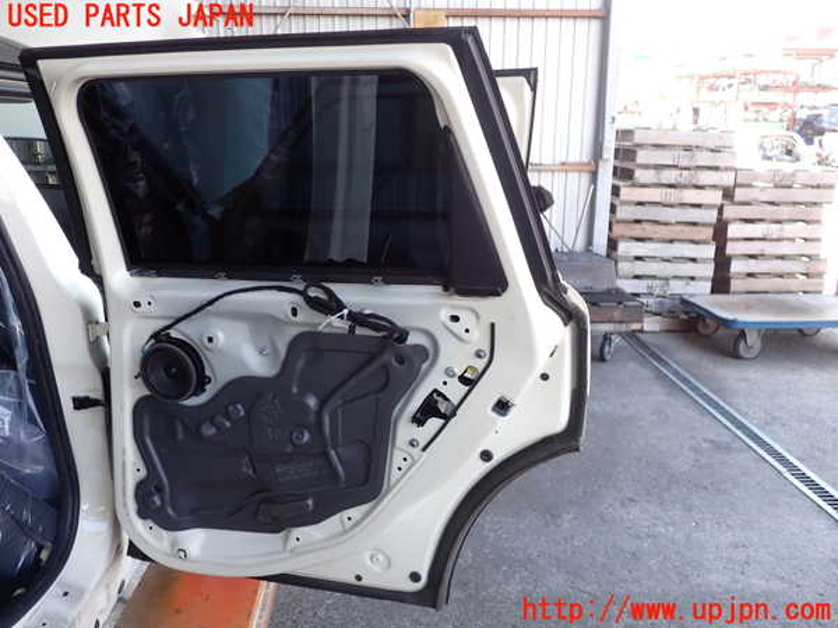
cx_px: 419
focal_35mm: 30
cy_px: 314
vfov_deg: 46.8
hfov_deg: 60.0
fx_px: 726
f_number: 2.3
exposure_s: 1/100
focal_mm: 5.4
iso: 100
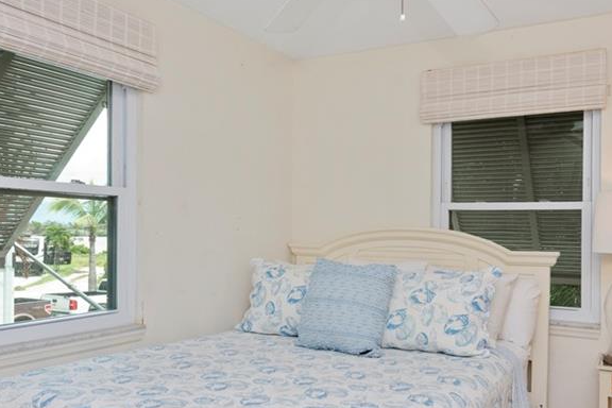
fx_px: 544
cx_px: 352
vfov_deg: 41.0
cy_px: 168
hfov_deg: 58.5
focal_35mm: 32
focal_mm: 18
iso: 200
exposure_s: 1/40
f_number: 8
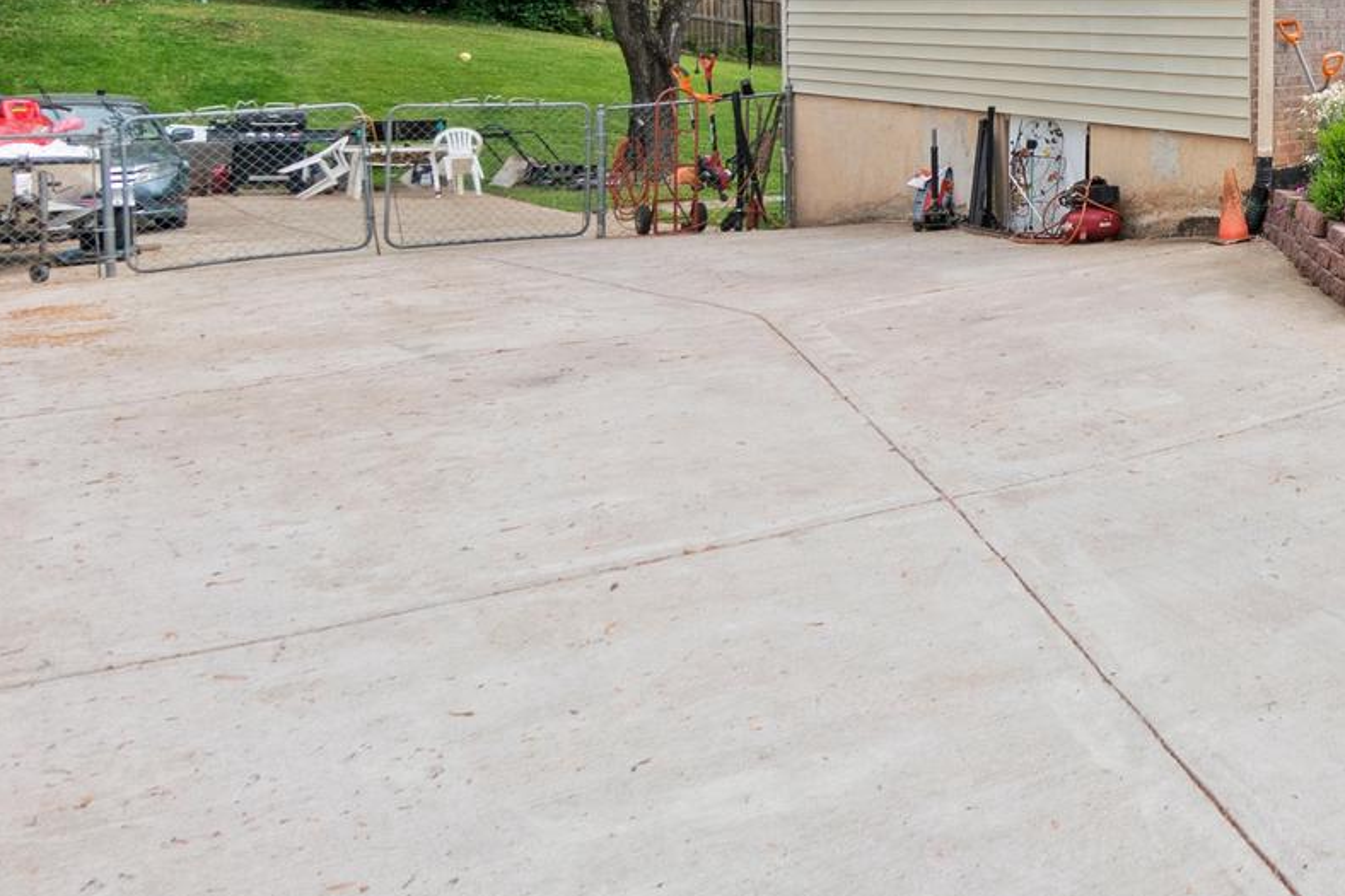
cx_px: 1541
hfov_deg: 38.9
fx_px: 1457
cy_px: 12
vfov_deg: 31.7
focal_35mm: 39
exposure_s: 1/400
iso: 400
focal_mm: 10
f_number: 8
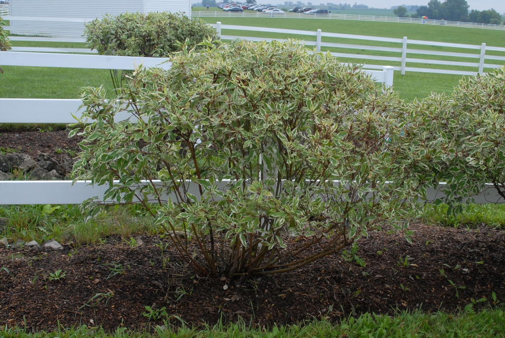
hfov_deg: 46.4
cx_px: 252
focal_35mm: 42
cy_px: 169
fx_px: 590
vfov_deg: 32.0
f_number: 9
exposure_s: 1/320
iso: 400
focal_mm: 28
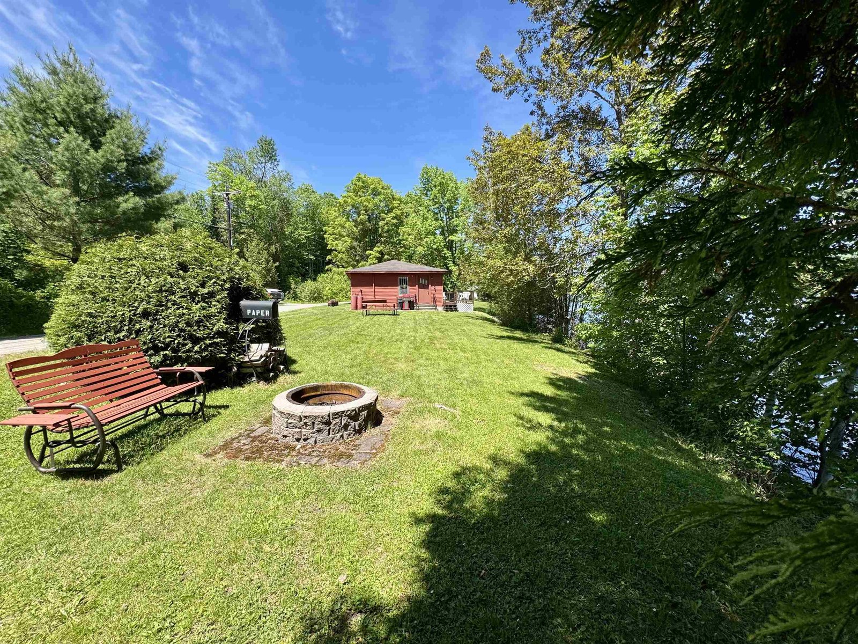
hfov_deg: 102.1
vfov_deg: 85.7
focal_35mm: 14
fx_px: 347
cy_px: 322
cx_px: 429
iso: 40
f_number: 2.2
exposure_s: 1/899
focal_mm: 2.22
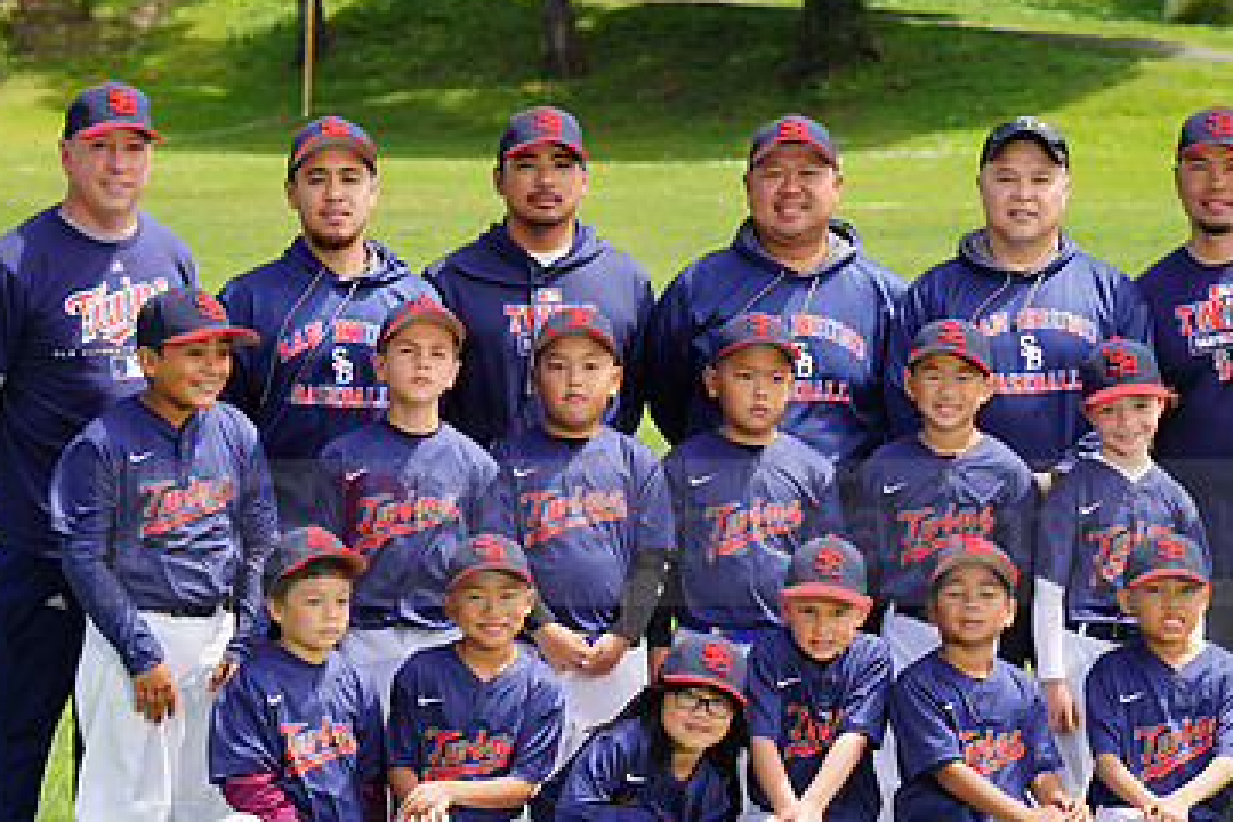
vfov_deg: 8.5
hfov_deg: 12.8
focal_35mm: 161
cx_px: 671
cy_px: 505
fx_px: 5514
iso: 100
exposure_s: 1/250
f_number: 7.1
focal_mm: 100
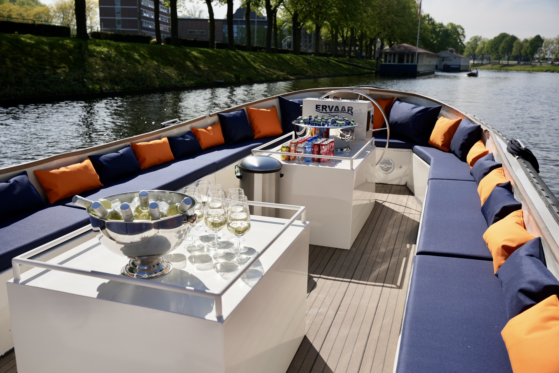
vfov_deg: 40.5
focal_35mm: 32
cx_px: 280
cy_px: 186
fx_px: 505
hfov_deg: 58.0
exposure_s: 1/1000
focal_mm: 32.5
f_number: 4.5
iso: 100
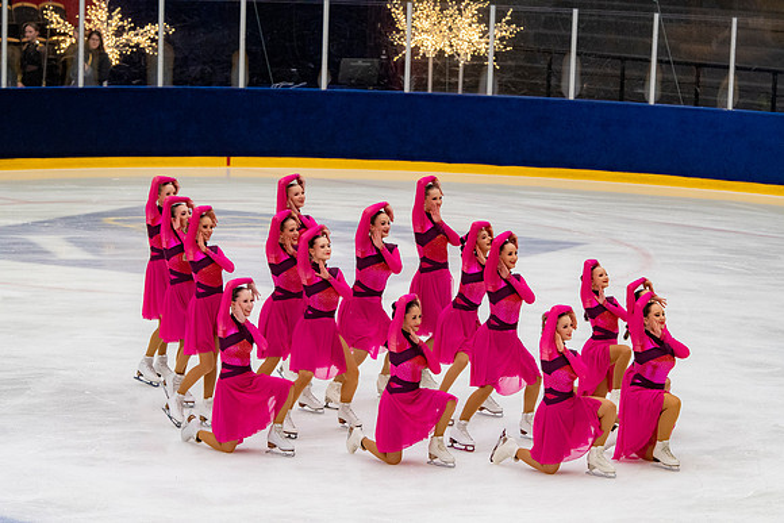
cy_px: 262
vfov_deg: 7.6
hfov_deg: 11.4
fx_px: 3921
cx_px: 392
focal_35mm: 180
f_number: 5.6
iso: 1600
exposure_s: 1/320
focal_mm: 120
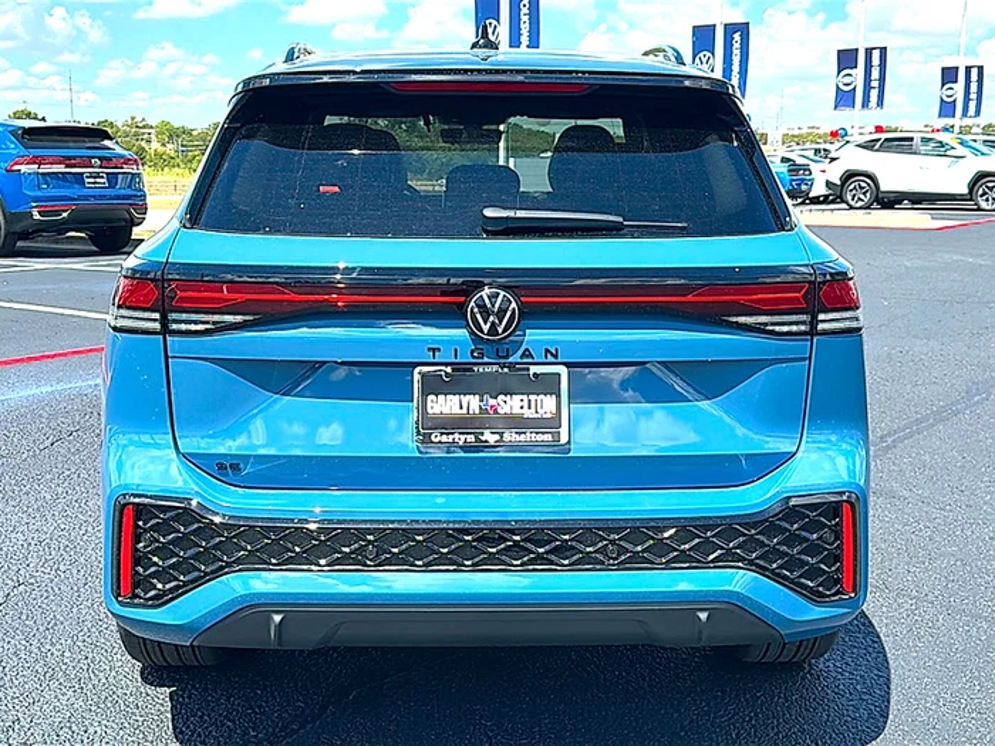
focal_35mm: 38
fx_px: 1092
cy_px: 373
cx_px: 498
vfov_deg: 37.7
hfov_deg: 49.0
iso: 80
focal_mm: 6.86
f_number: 1.78
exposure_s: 1/2075
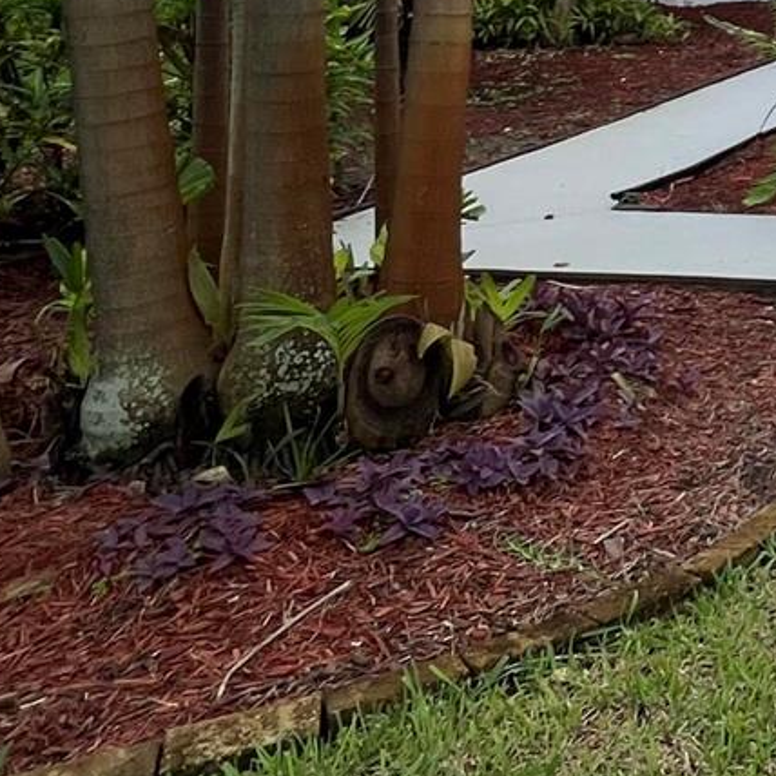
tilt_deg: -2.8
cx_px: 1278
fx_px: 1395
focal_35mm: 55
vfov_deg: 28.2
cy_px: -85
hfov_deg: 22.7
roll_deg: -1.2
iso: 32
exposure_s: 1/637
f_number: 1.8
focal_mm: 1.57
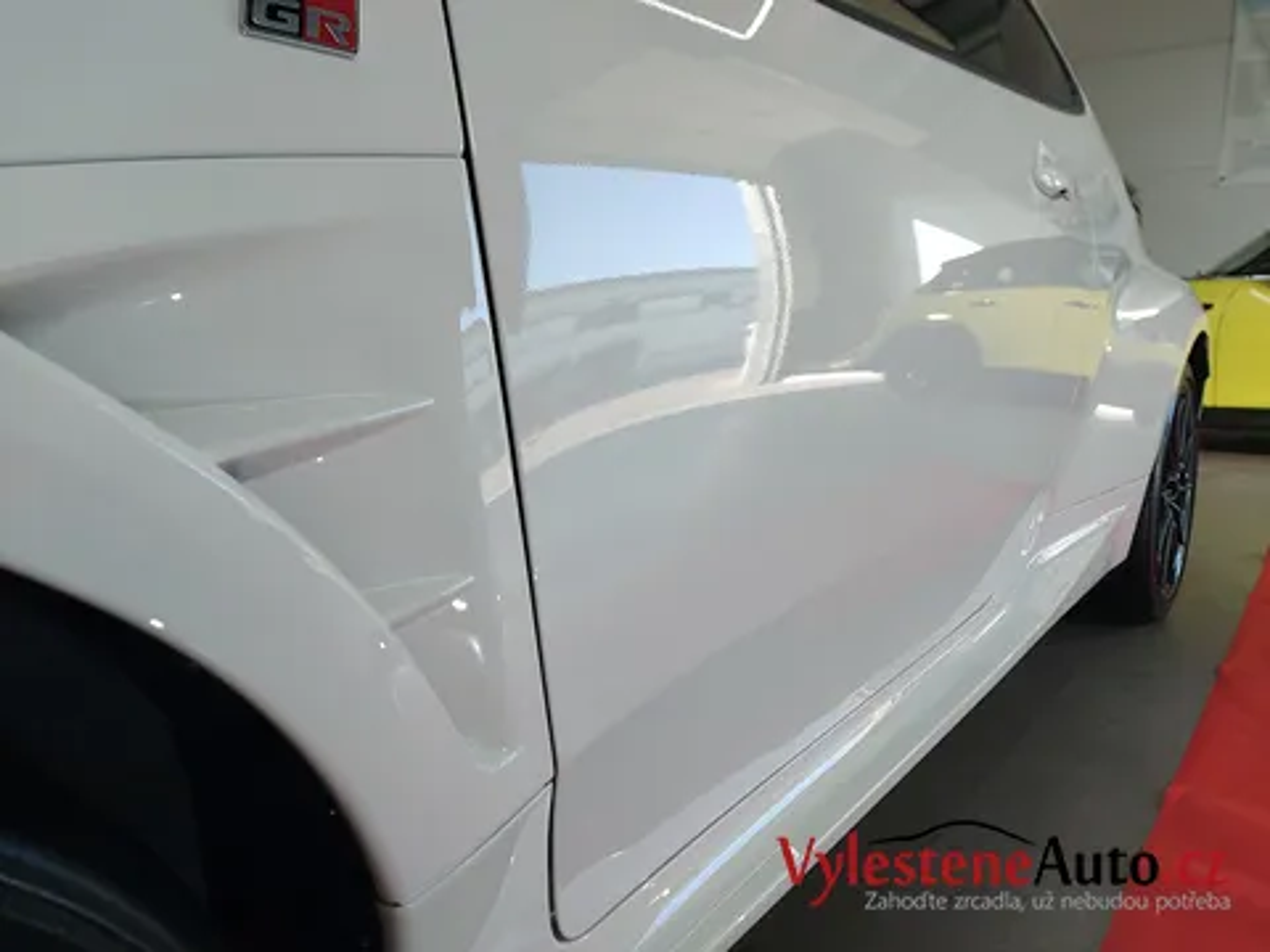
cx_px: 635
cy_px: 476
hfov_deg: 71.6
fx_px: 881
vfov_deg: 56.8
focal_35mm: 24
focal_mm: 5.23
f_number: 1.8
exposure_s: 1/100
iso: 32
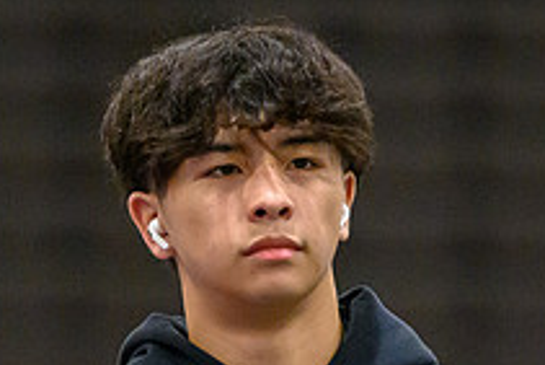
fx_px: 10922
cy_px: 476
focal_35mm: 721
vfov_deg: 1.9
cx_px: 219
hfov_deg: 2.9
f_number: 2.8
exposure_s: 1/800
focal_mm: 200
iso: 14400
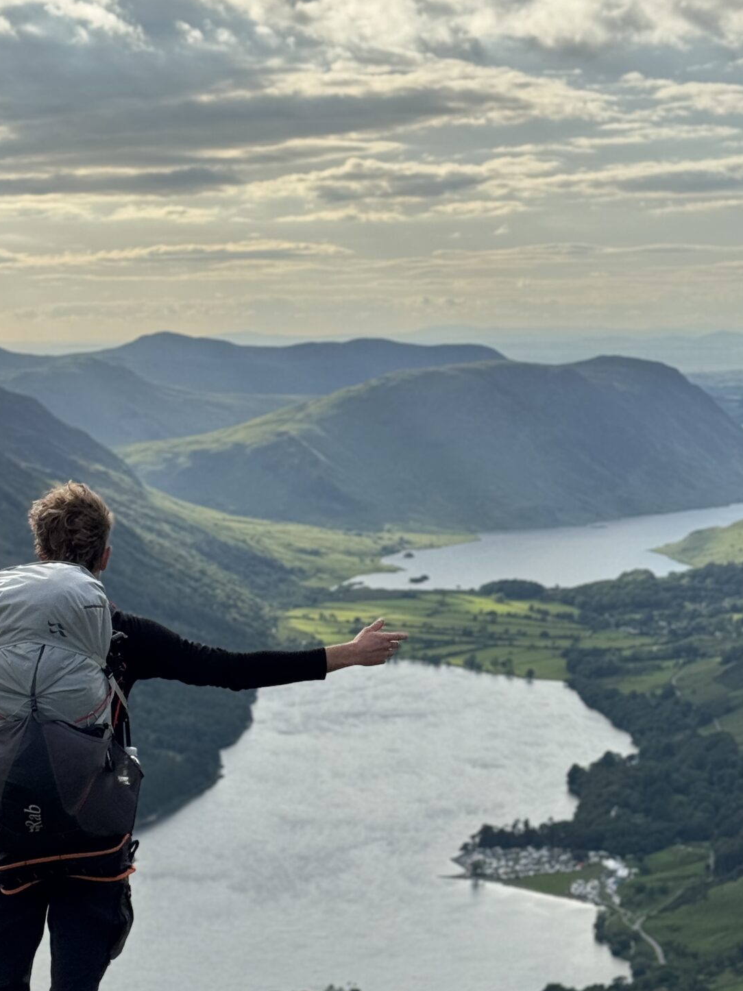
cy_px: 722
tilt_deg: -8.3
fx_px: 2433
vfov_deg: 22.8
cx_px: 255
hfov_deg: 17.3
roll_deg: +0.1
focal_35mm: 85
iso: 64
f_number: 1.78
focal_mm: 6.76
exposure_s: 1/5376
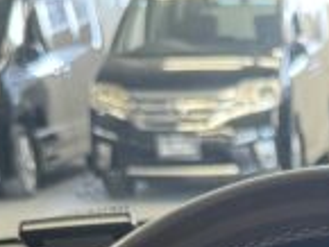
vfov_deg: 9.6
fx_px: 1256
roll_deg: +0.9
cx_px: 436
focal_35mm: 132
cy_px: 650
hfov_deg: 14.3
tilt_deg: -24.3
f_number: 1.78
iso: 250
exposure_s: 1/50
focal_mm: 6.76
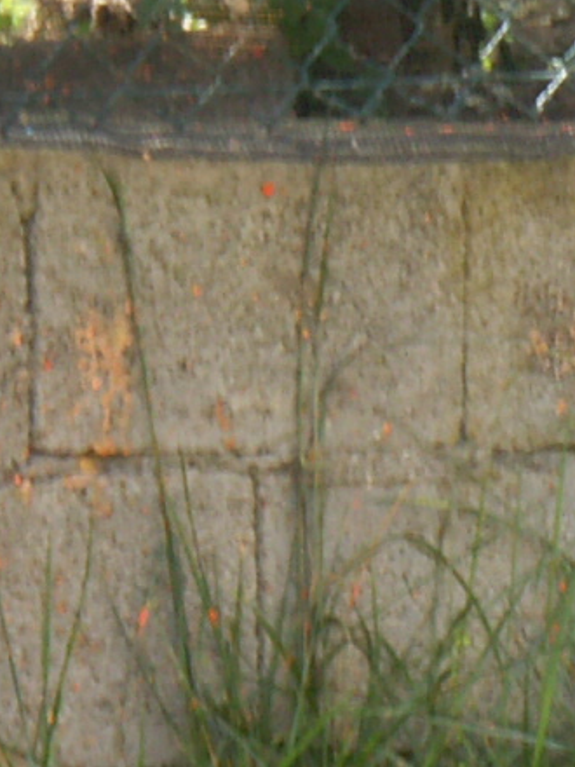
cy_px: 572
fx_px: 17120
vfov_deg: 2.6
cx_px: 1887
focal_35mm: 773
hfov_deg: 1.9
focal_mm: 33.99
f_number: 6.3
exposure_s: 1/60
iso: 64
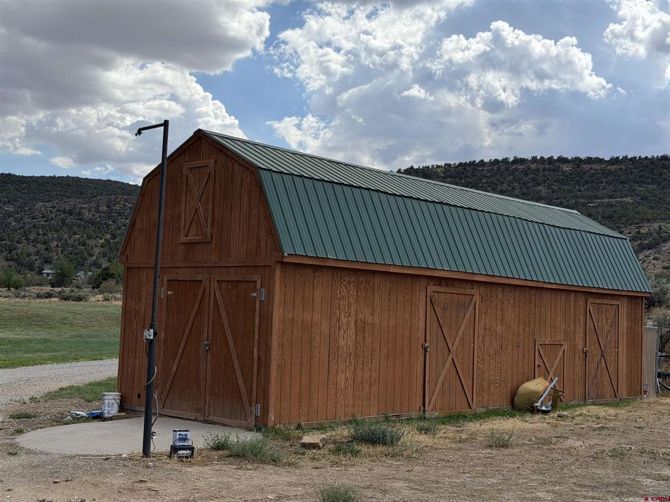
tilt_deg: +3.8
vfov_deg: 30.3
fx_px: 929
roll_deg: -1.8
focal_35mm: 48
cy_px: 251
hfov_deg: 39.7
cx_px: 335
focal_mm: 6.76
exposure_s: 1/5208
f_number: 1.78
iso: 80
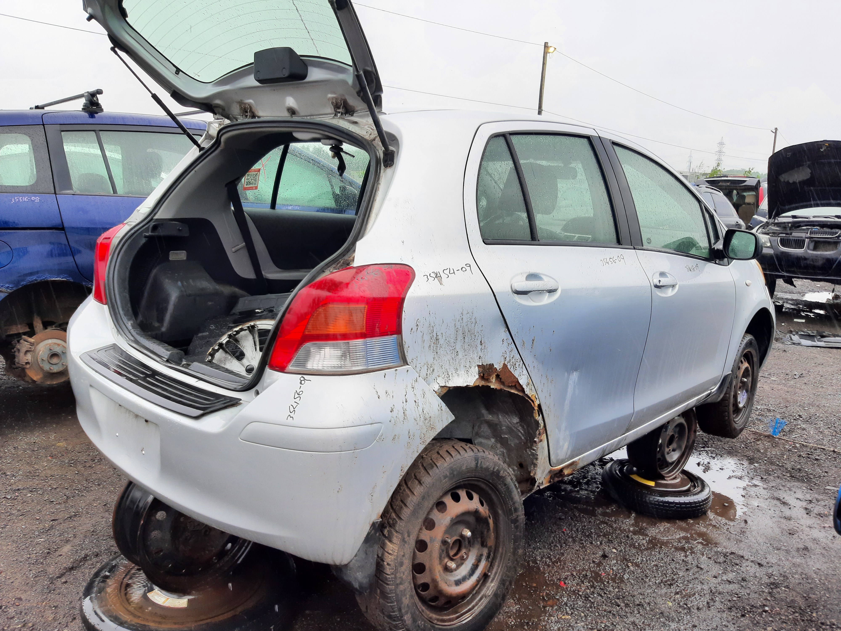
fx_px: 632
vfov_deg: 53.1
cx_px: 420
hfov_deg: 67.3
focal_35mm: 26
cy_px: 316
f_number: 1.7
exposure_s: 1/123
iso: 40
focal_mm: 3.92
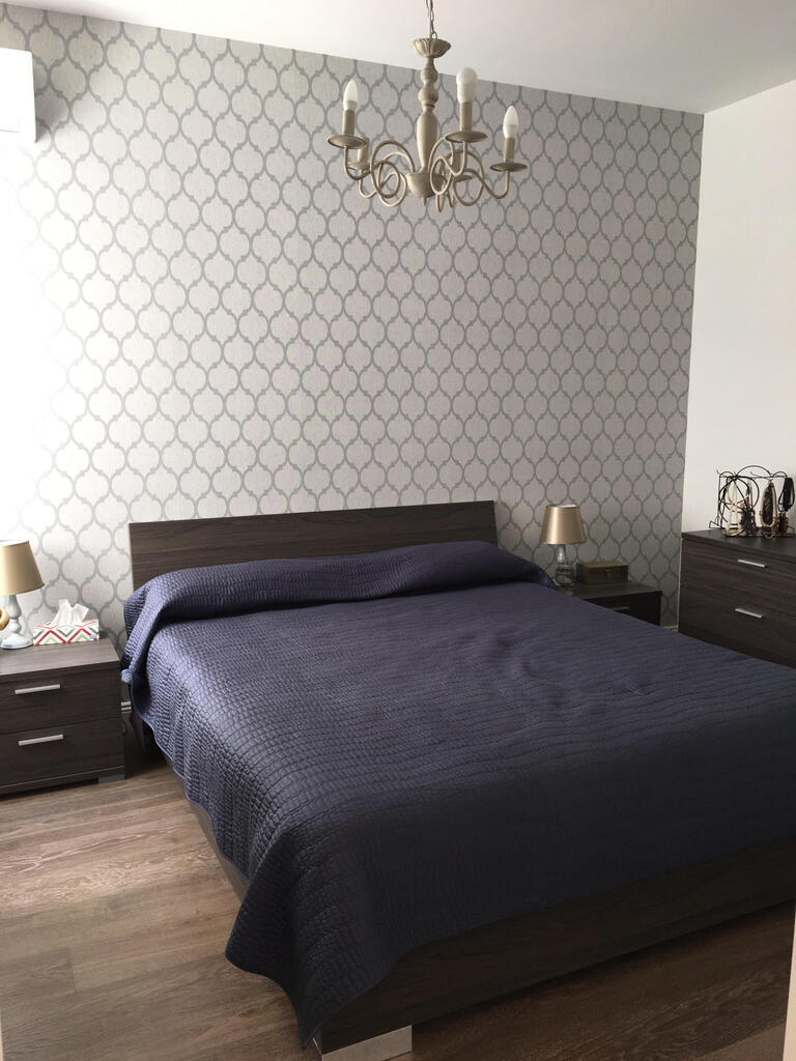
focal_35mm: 29
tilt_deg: -9.5
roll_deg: -0.9
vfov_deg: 61.7
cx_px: 398
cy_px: 530
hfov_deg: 48.2
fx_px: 889
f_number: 2.2
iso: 25
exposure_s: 1/36
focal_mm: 4.15
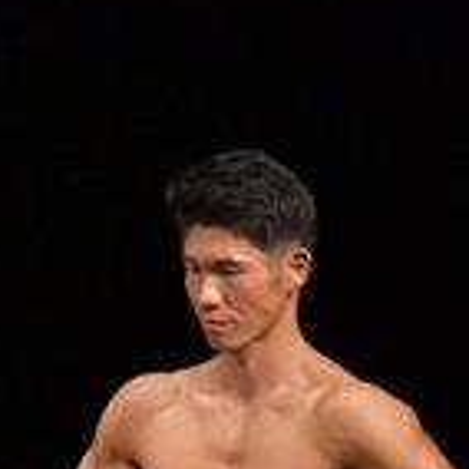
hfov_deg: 1.7
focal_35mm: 1004
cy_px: 806
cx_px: 197
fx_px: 15390
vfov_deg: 1.7
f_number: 5.6
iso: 5000
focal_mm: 145
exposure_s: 1/400
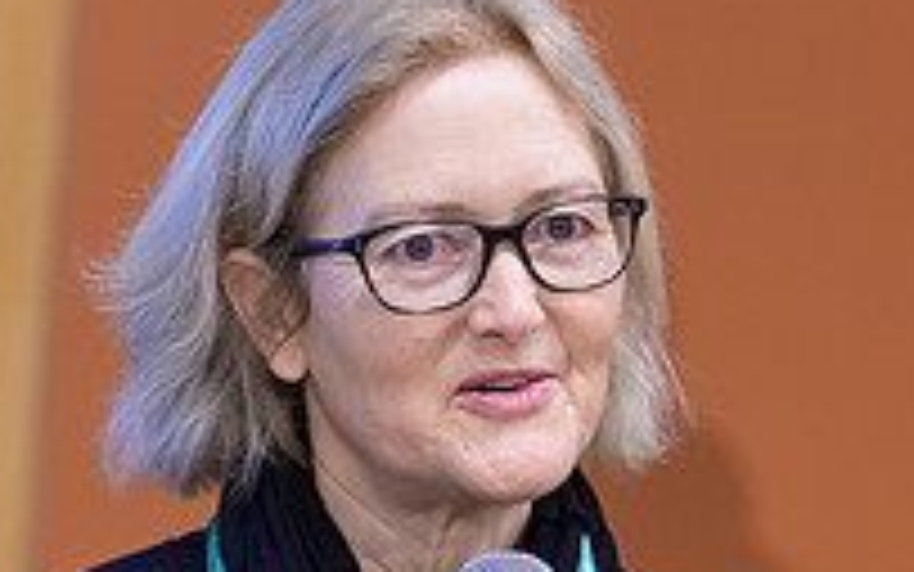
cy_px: 622
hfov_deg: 3.0
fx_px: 17367
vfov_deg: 1.9
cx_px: 734
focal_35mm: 697
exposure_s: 1/250
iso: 4000
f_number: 4
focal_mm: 240
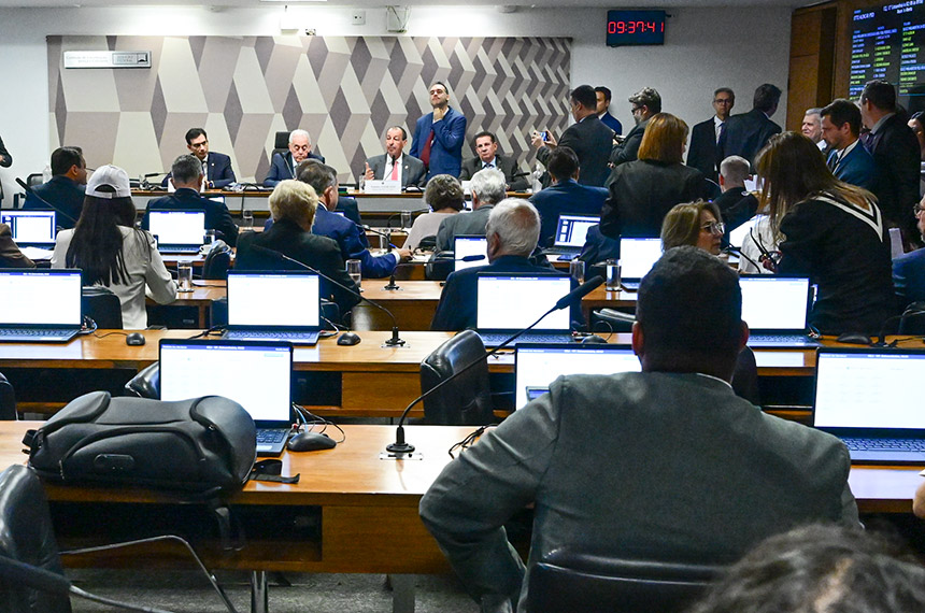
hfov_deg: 53.2
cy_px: 306
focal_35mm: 36
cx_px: 462
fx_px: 923
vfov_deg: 36.7
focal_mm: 24
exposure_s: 1/160
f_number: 5.6
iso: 5000
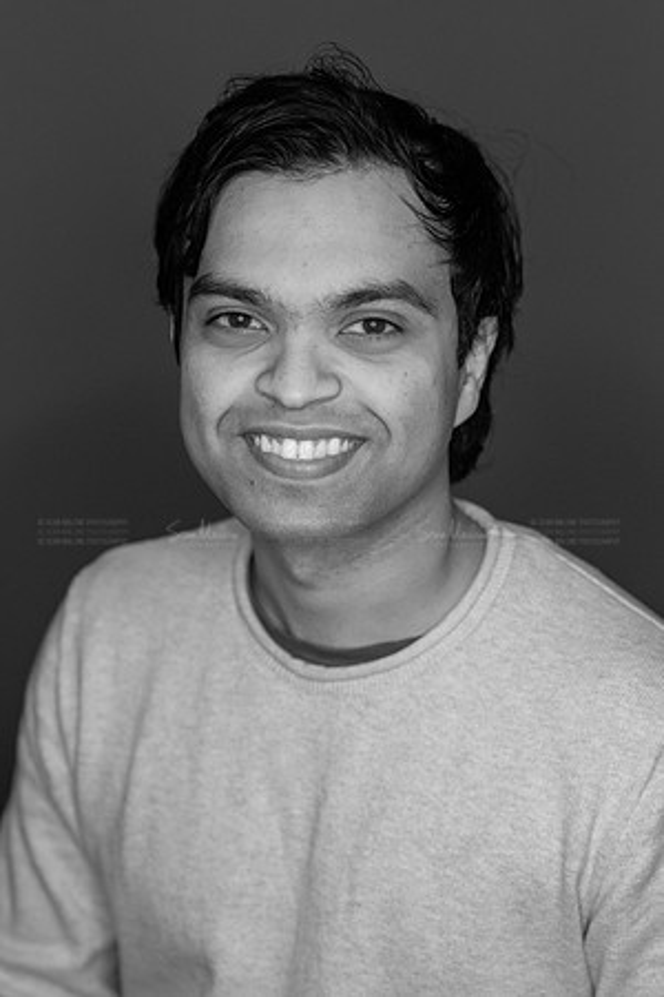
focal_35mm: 85
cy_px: 498
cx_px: 332
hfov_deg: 16.1
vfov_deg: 23.9
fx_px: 2351
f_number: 3.5
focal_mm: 85
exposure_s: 1/250
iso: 2000
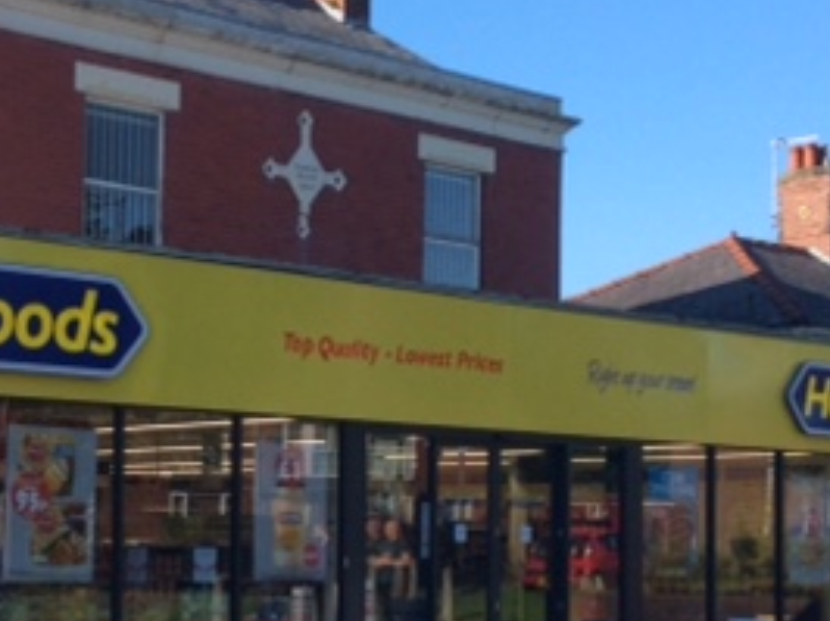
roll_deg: -1.4
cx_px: 175
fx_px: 1845
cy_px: 462
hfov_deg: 25.0
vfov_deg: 19.0
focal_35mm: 77
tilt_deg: +0.1
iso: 32
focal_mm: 3.3
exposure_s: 1/715
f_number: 2.4
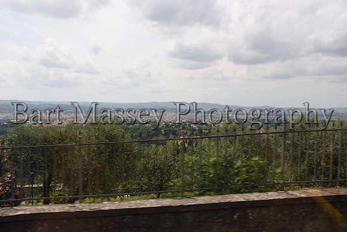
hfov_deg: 65.5
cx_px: 174
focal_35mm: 28
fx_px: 270
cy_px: 116
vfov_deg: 46.4
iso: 64
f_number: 5.6
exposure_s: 1/200
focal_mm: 28
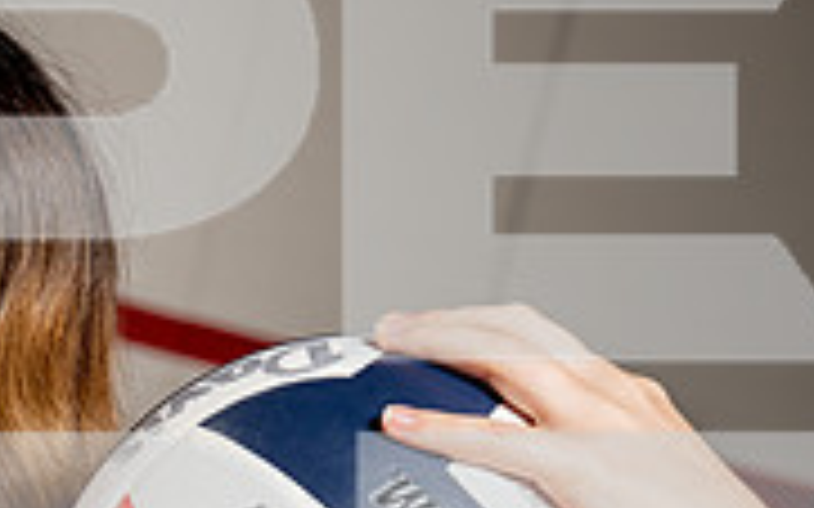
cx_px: -270
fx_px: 3504
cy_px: 672
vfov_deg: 8.2
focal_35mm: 158
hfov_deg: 12.8
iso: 100
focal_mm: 48
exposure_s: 1/250
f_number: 5.6
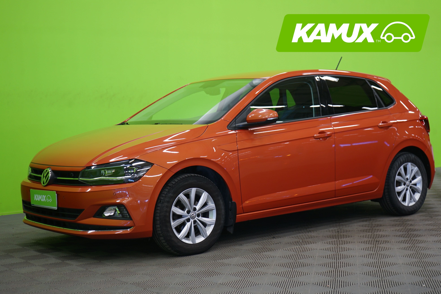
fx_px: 735
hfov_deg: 33.4
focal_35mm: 60
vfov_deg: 22.6
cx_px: 220
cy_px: 147
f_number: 5
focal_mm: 60
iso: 400
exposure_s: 1/8
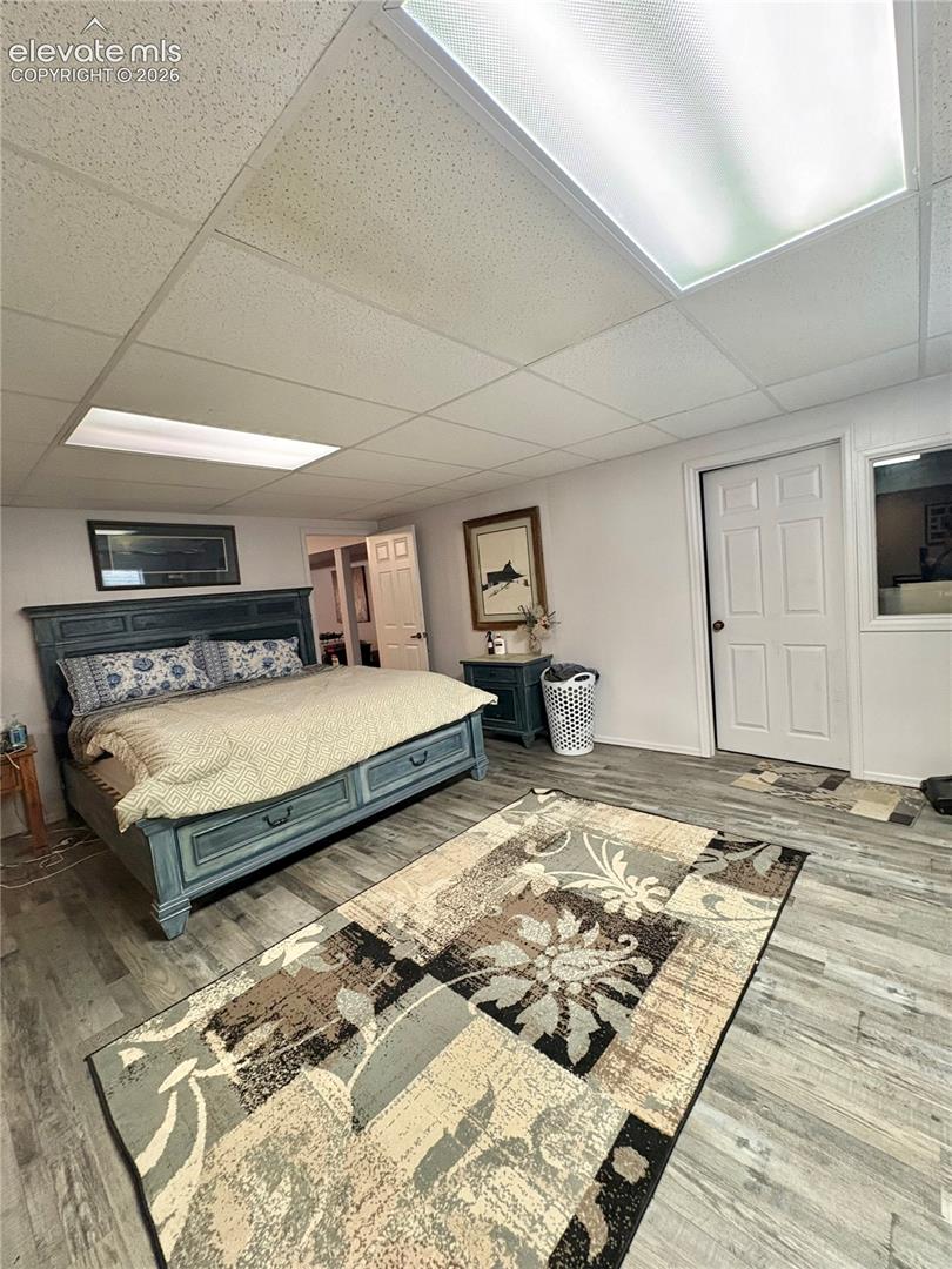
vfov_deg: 102.1
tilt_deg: -4.3
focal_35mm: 14
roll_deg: +5.7
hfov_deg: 85.7
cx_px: 476
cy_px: 634
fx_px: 513
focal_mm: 2.22
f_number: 2.2
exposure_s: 1/60
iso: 400
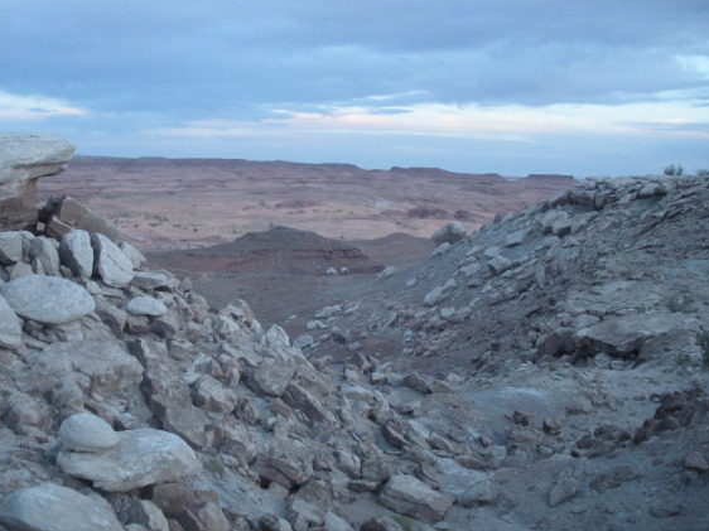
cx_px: 313
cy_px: 230
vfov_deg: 35.1
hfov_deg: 45.7
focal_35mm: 41
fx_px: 839
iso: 326
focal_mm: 6.3
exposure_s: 1/60
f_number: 3.5
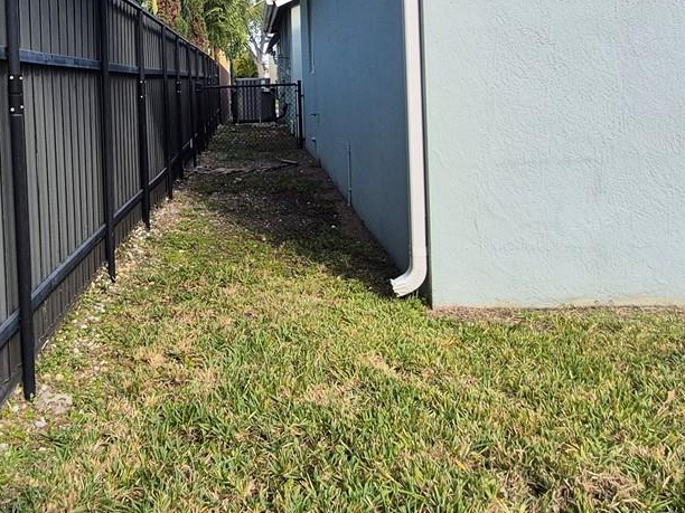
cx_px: 226
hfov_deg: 52.9
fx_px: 673
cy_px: 123
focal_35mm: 34
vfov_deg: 40.5
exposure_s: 1/439
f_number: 2.2
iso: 50
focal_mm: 1.74
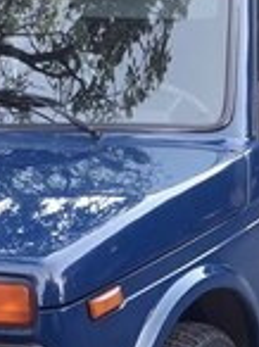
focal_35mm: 92
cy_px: 449
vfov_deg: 19.7
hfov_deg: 15.5
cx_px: 295
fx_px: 920
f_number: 1.9
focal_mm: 3.6
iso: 40
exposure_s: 1/50
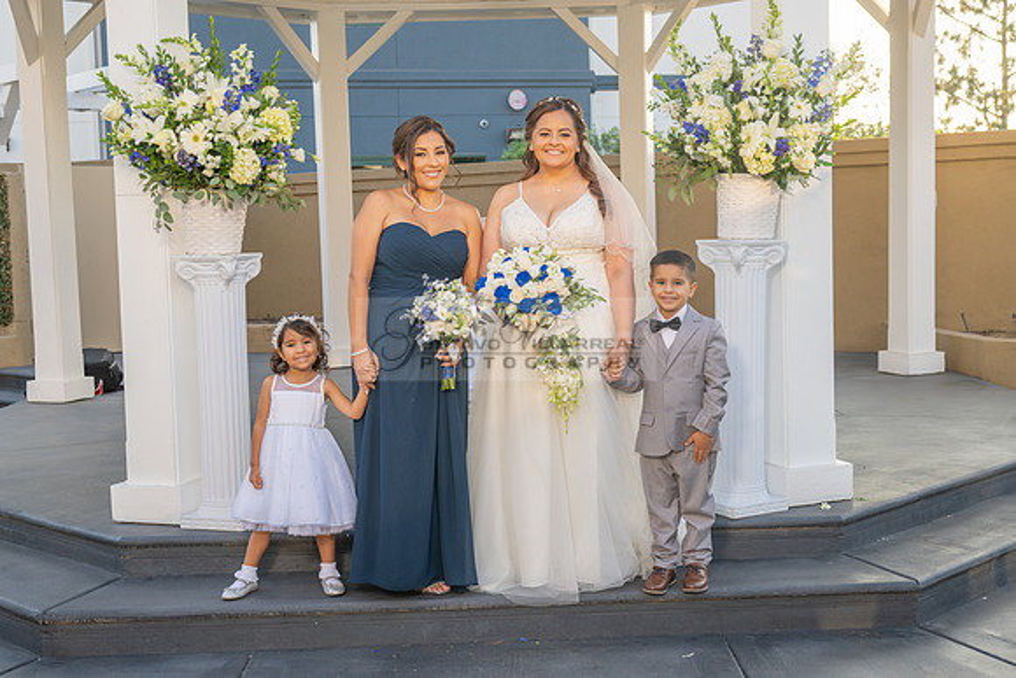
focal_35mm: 49
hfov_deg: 40.3
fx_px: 1383
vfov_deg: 27.5
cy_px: 335
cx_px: 513
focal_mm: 40
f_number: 5
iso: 200
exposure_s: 1/160
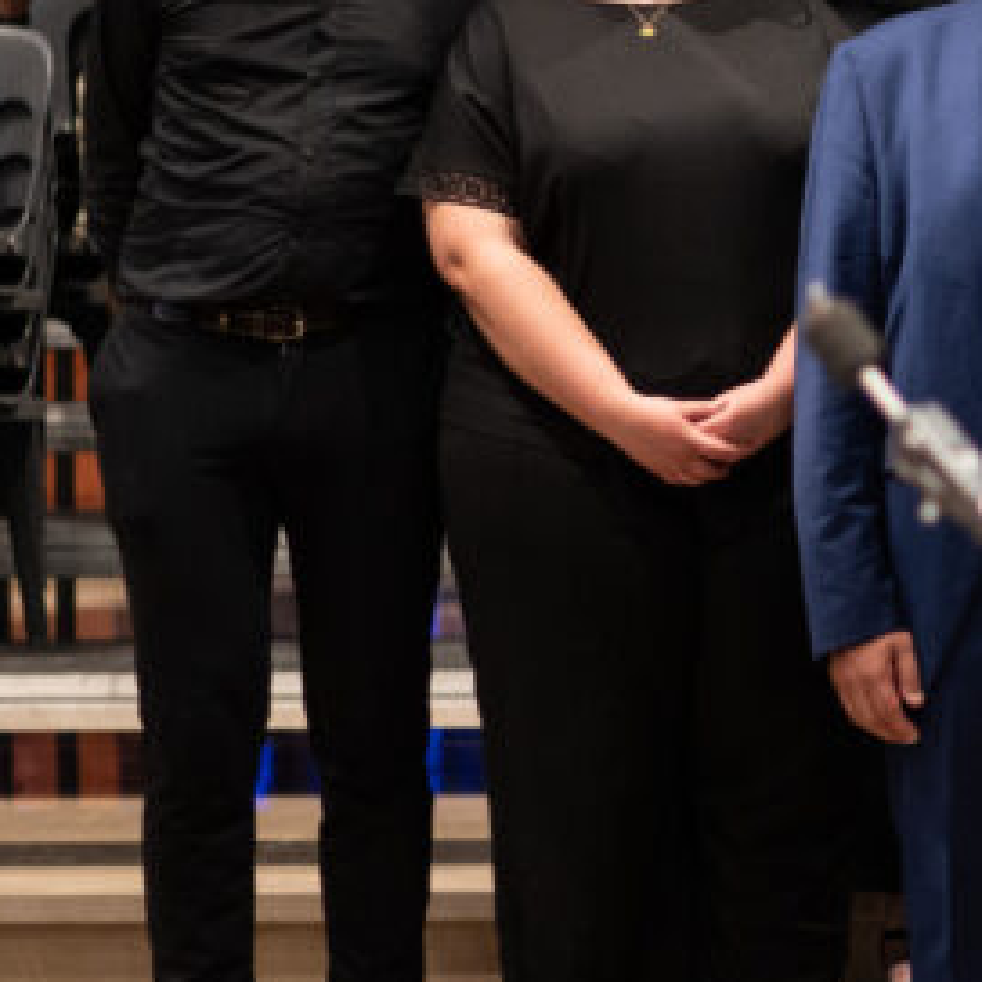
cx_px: 1289
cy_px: 417
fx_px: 5135
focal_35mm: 160
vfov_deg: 10.9
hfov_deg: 10.7
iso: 2000
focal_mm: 50
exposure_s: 1/500
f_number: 1.4
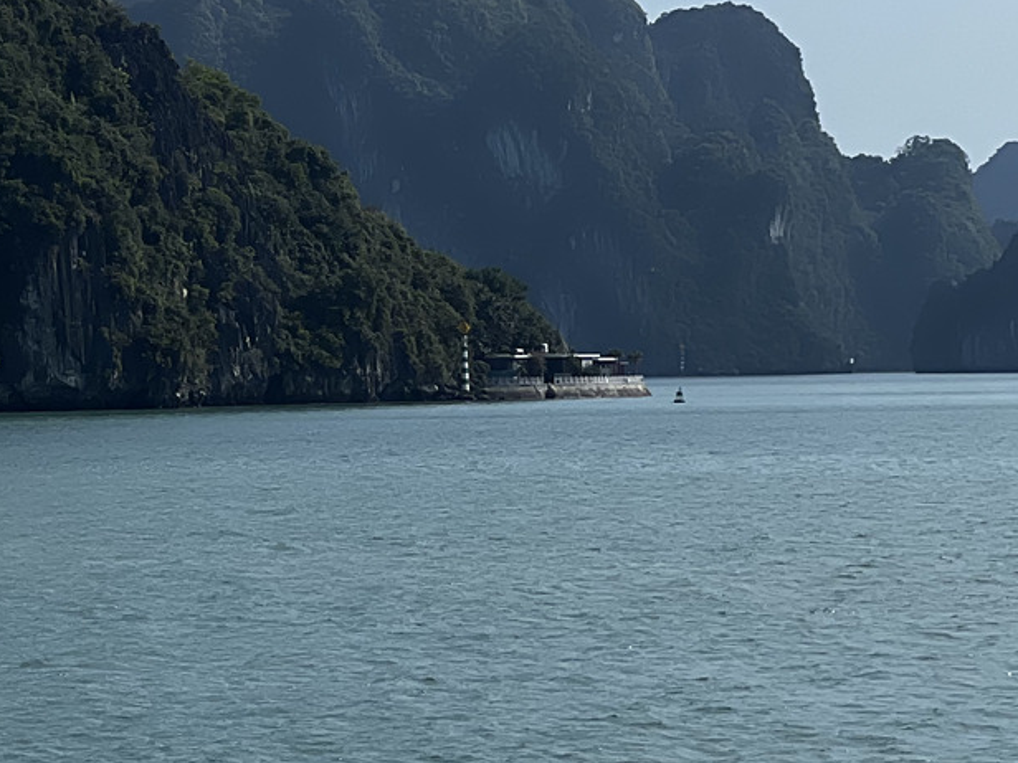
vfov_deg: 7.4
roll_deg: +1.0
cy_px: 210
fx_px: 5882
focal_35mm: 200
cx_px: -274
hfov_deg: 9.7
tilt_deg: +2.4
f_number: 2.8
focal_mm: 9
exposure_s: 1/1393
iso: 32
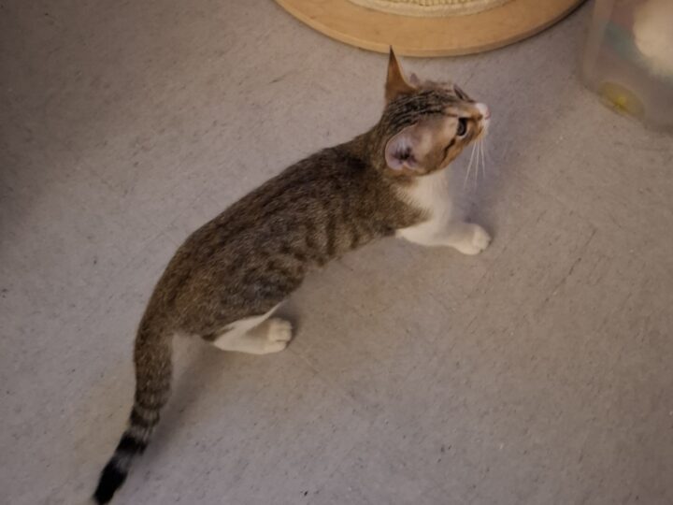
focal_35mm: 23
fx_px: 447
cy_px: 252
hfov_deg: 73.9
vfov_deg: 58.9
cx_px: 336
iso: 1250
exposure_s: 1/17
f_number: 1.8
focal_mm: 5.54
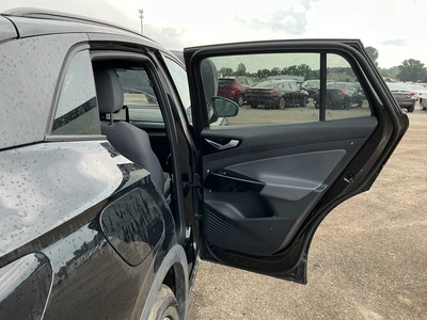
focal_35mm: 28
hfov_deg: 63.4
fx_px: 345
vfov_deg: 49.7
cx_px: 214
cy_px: 160
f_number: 1.8
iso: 25
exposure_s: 1/265
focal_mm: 3
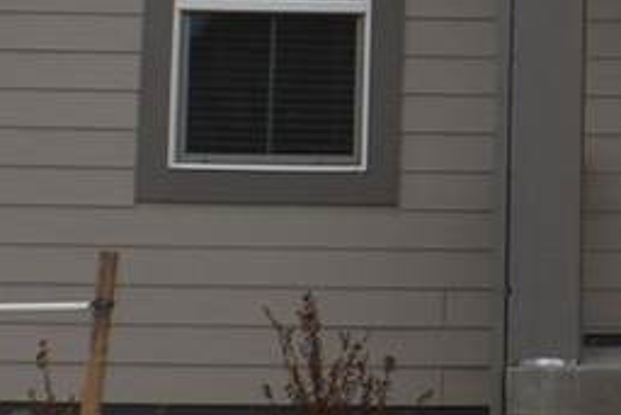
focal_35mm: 188
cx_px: 987
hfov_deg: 10.5
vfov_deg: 7.2
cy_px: -217
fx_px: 3236
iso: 100
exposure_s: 1/200
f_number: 8
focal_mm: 25
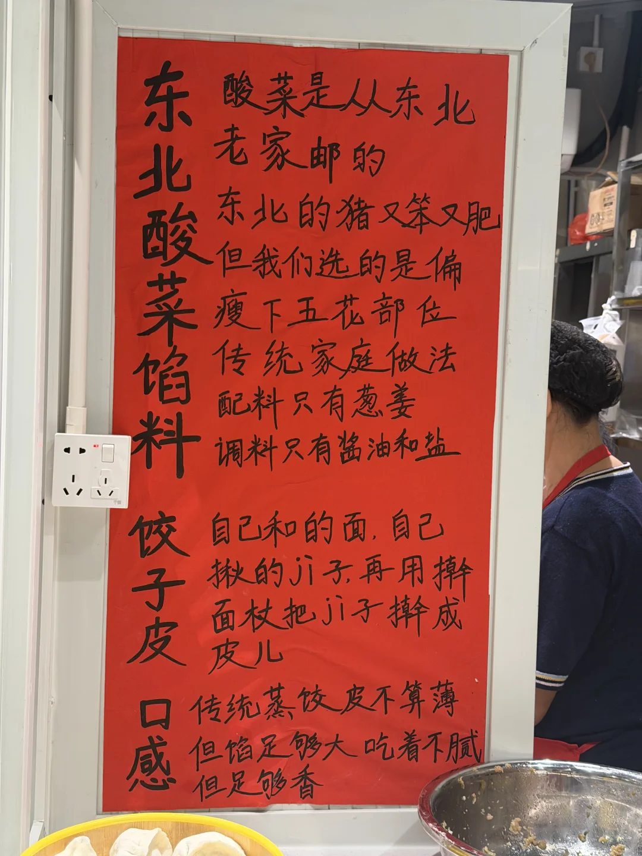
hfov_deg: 30.3
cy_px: 428
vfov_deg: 39.7
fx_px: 1187
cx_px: 321
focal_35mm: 48
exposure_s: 1/50
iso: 125
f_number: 1.78
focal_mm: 6.76
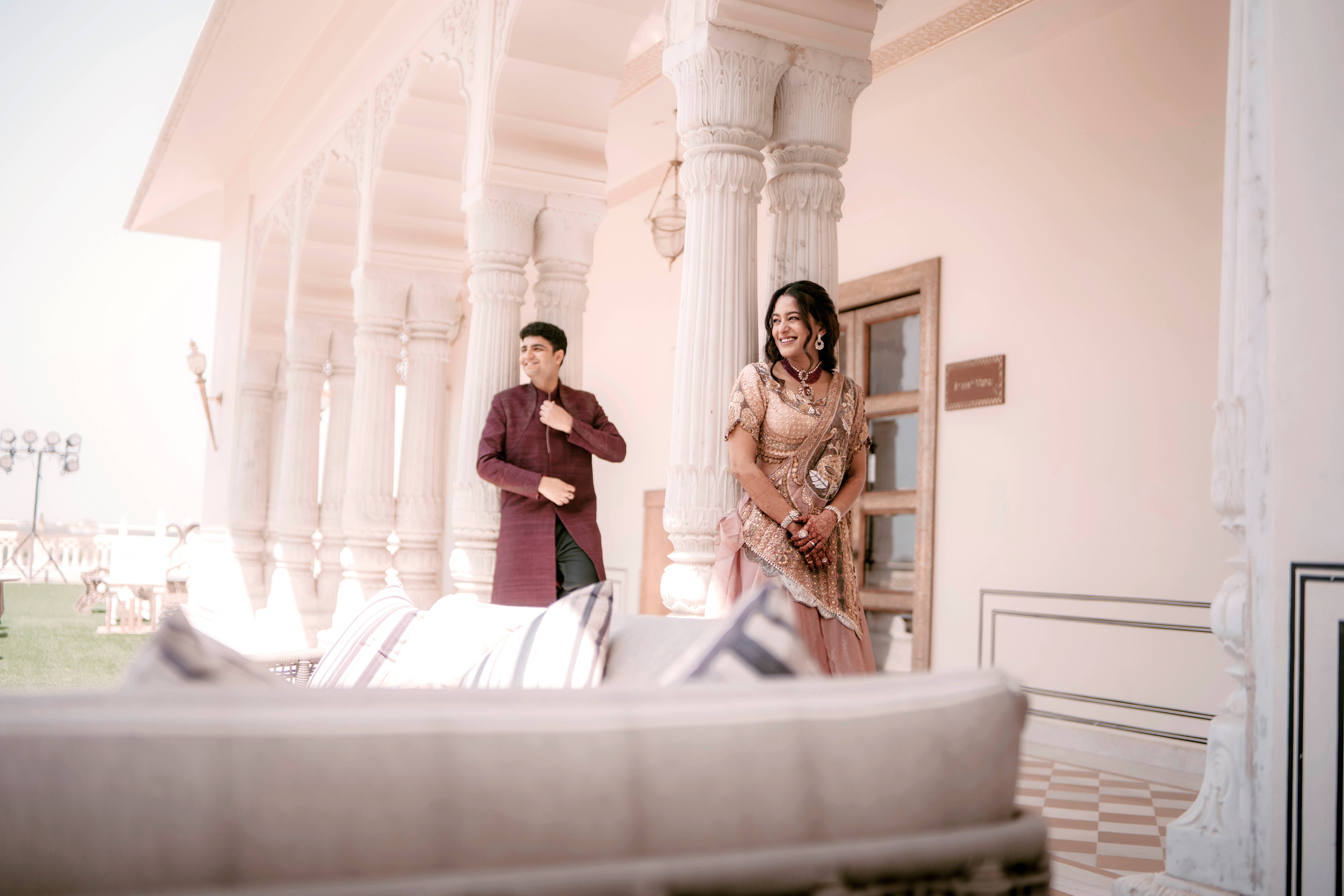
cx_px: 672
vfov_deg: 37.9
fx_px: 1307
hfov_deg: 54.4
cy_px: 448
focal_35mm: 35
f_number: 1.4
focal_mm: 35
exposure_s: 1/2000
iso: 200
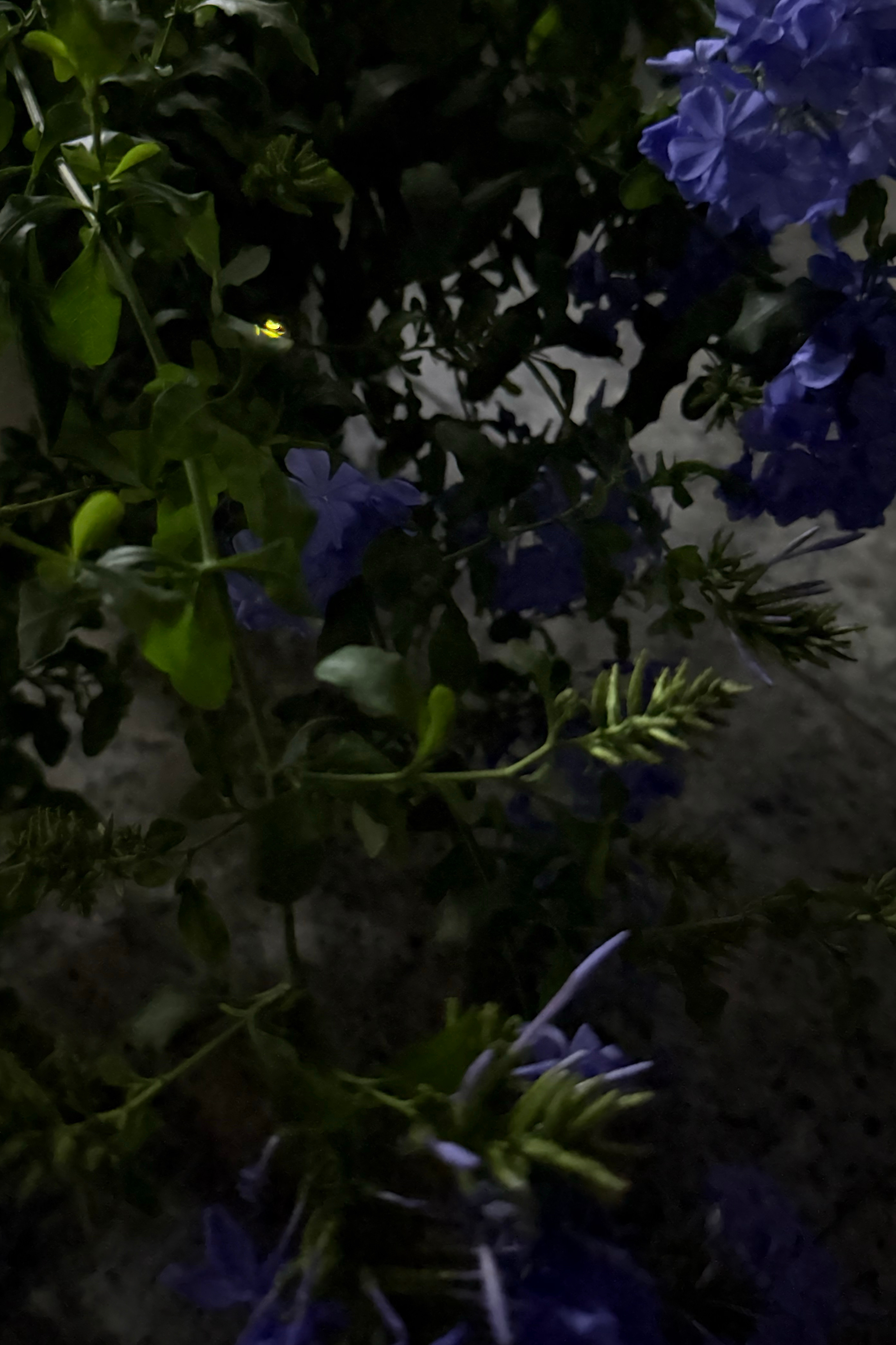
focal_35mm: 34
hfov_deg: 38.8
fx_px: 1269
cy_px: 529
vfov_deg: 55.3
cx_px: 376
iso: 12500
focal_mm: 6.76
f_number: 1.78
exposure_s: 1/17
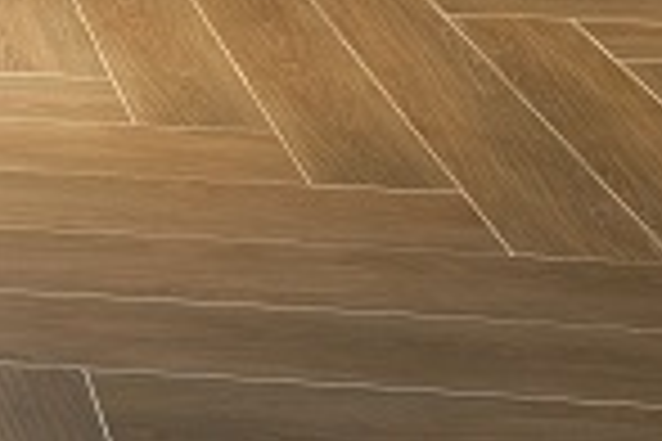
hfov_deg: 13.9
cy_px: -754
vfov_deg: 9.3
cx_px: -657
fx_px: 2298
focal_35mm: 125
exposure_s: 1/2.5
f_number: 10
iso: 320
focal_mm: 23
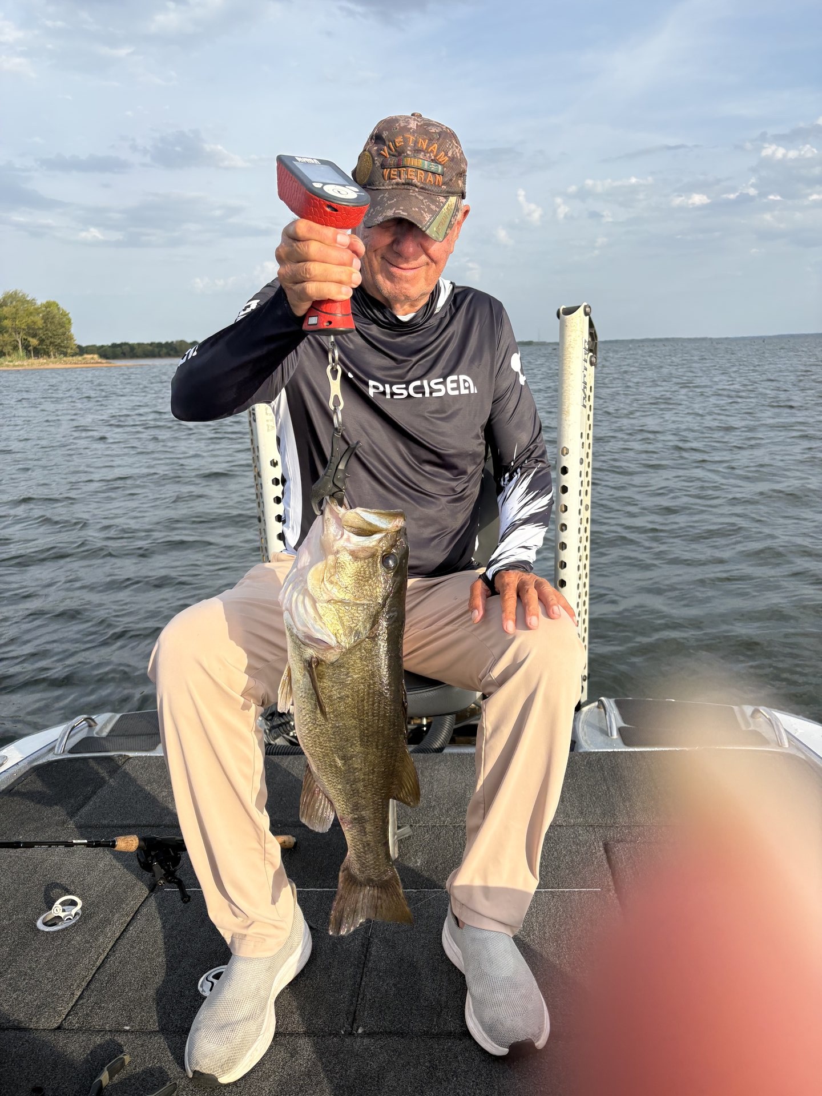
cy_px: 548
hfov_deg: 53.1
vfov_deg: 67.3
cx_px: 411
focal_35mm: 26
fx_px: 823
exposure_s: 1/2208
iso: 50
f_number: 1.6
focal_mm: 5.96
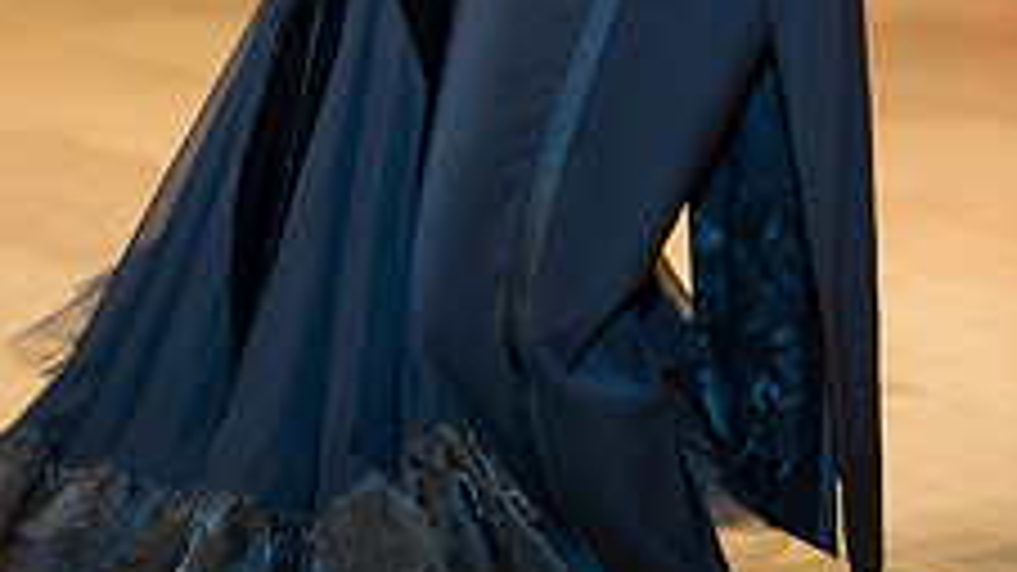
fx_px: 3936
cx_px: 376
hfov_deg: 14.7
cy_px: -405
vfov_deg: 8.1
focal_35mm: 146
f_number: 2.8
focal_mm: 70
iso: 640
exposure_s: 1/250
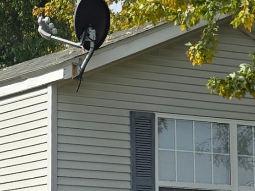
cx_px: -26
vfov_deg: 10.2
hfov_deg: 13.4
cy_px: 167
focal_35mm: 145
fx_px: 1067
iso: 25
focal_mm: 5.4
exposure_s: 1/1465
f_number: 1.8
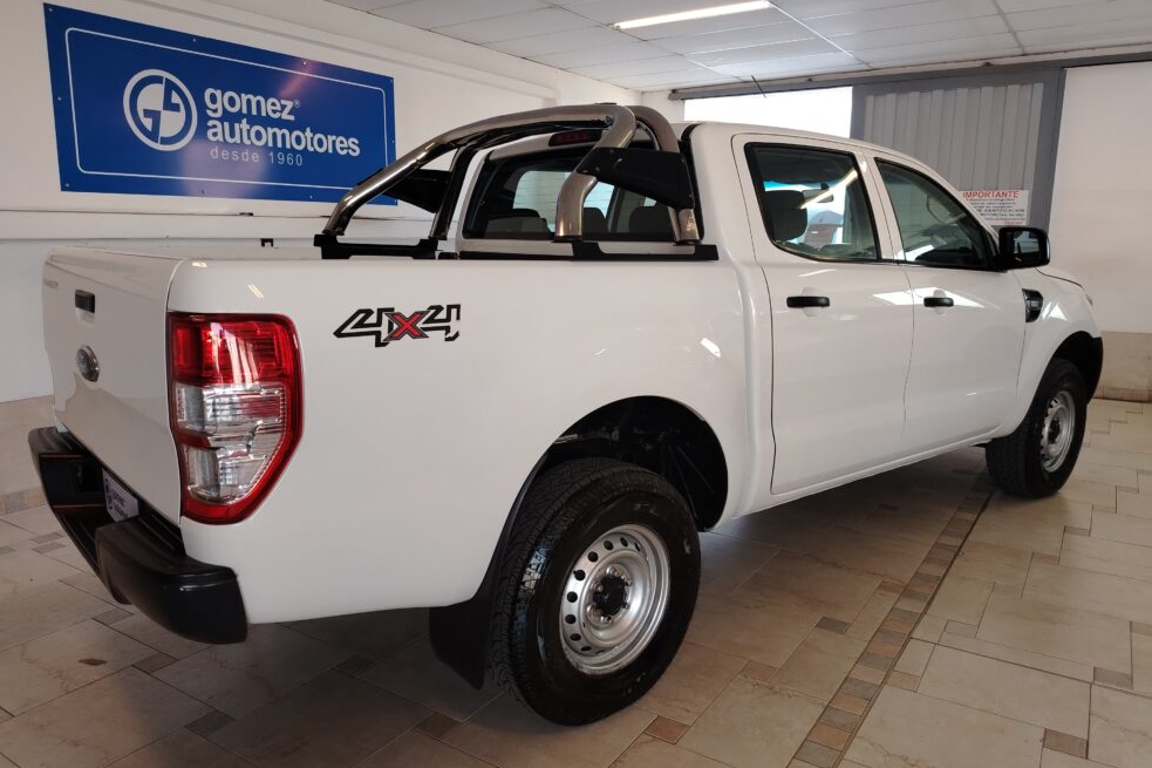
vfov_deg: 49.5
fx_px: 832
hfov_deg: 69.4
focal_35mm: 26
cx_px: 564
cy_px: 379
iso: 441
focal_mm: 5.25
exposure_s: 1/100
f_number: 1.75
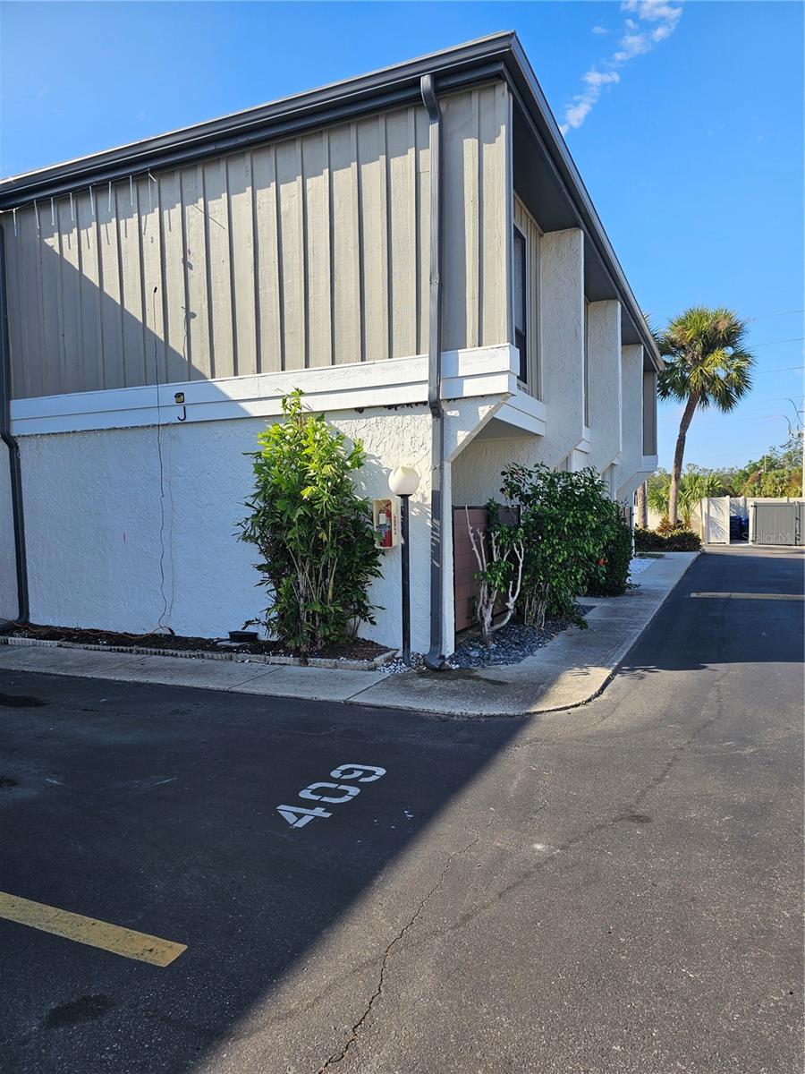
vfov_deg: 73.9
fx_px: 713
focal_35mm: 23
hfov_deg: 58.9
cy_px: 537
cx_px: 402
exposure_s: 1/571
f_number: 1.7
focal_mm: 6.3
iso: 12
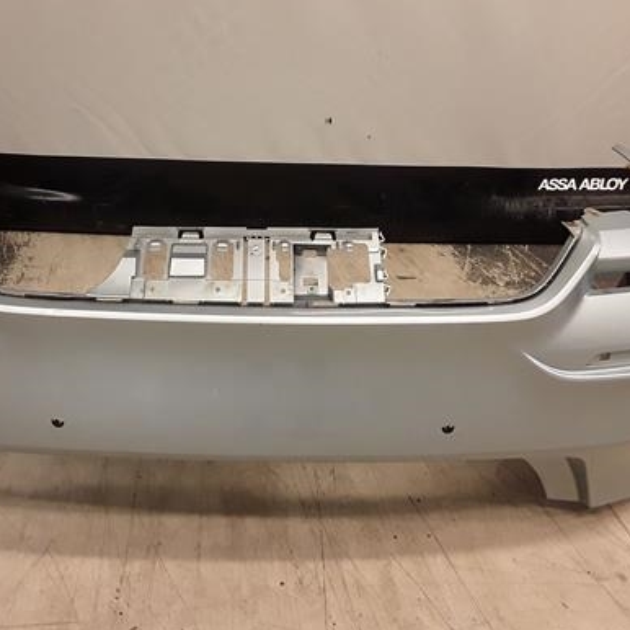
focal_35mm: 41
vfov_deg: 40.9
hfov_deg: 40.7
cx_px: 246
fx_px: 844
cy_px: 297
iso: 80
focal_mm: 2.91
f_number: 1.9
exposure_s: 1/50
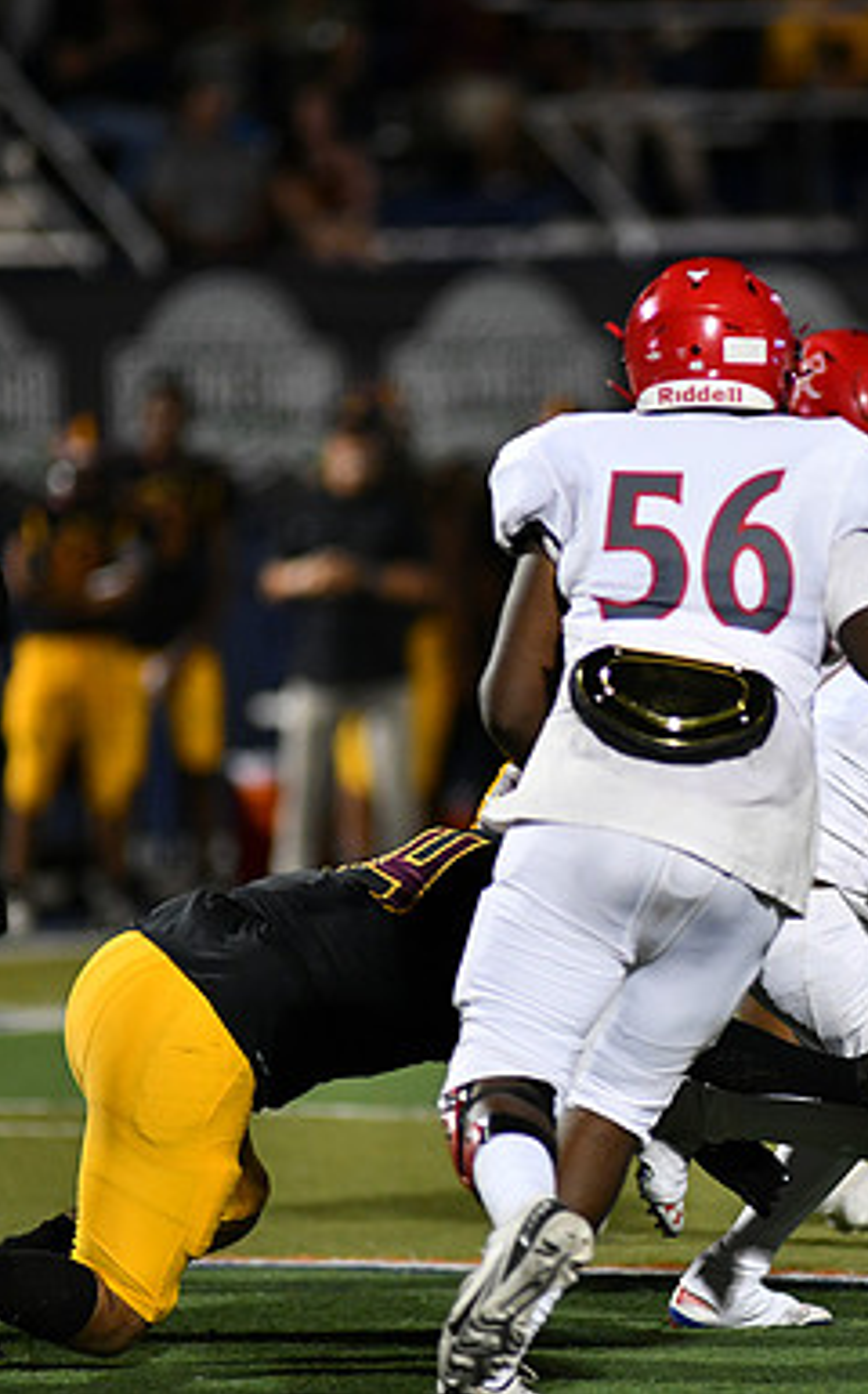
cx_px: 691
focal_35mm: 461
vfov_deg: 4.6
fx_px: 17481
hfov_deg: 2.8
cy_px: 697
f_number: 2.8
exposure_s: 1/1000
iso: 2800
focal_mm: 300
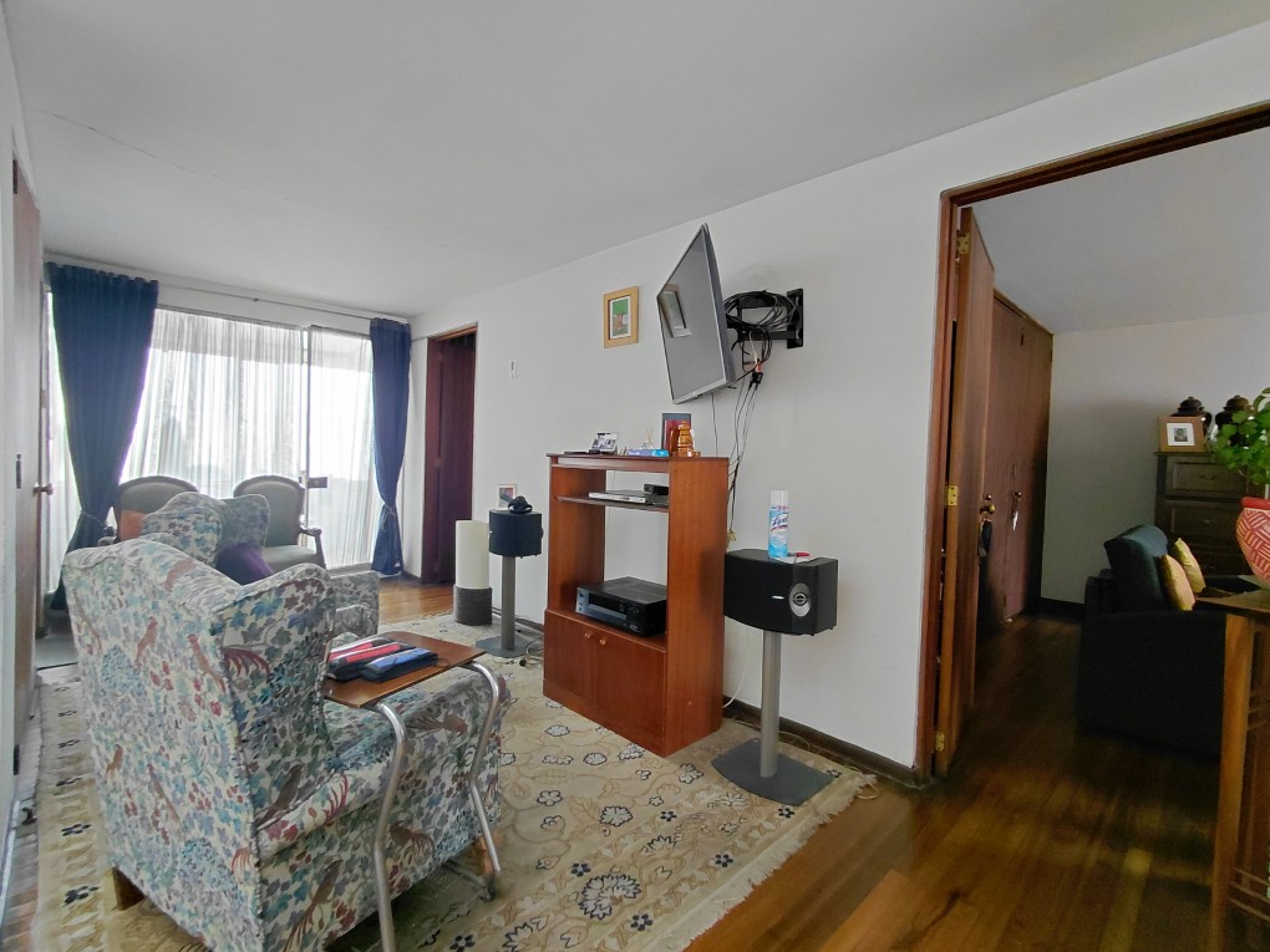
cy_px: 476
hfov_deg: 94.5
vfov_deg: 78.1
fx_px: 587
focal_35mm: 16
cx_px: 635
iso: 250
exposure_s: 1/40
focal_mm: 1.64
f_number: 2.2
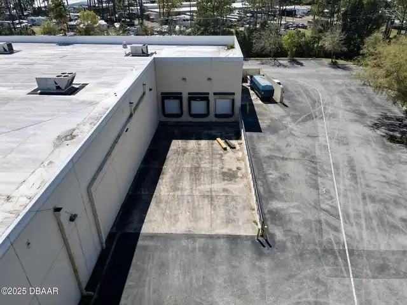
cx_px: 204
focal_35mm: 24
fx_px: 282
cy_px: 152
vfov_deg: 56.8
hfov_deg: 71.6
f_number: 2.8
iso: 100
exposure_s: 1/800
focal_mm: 4.5
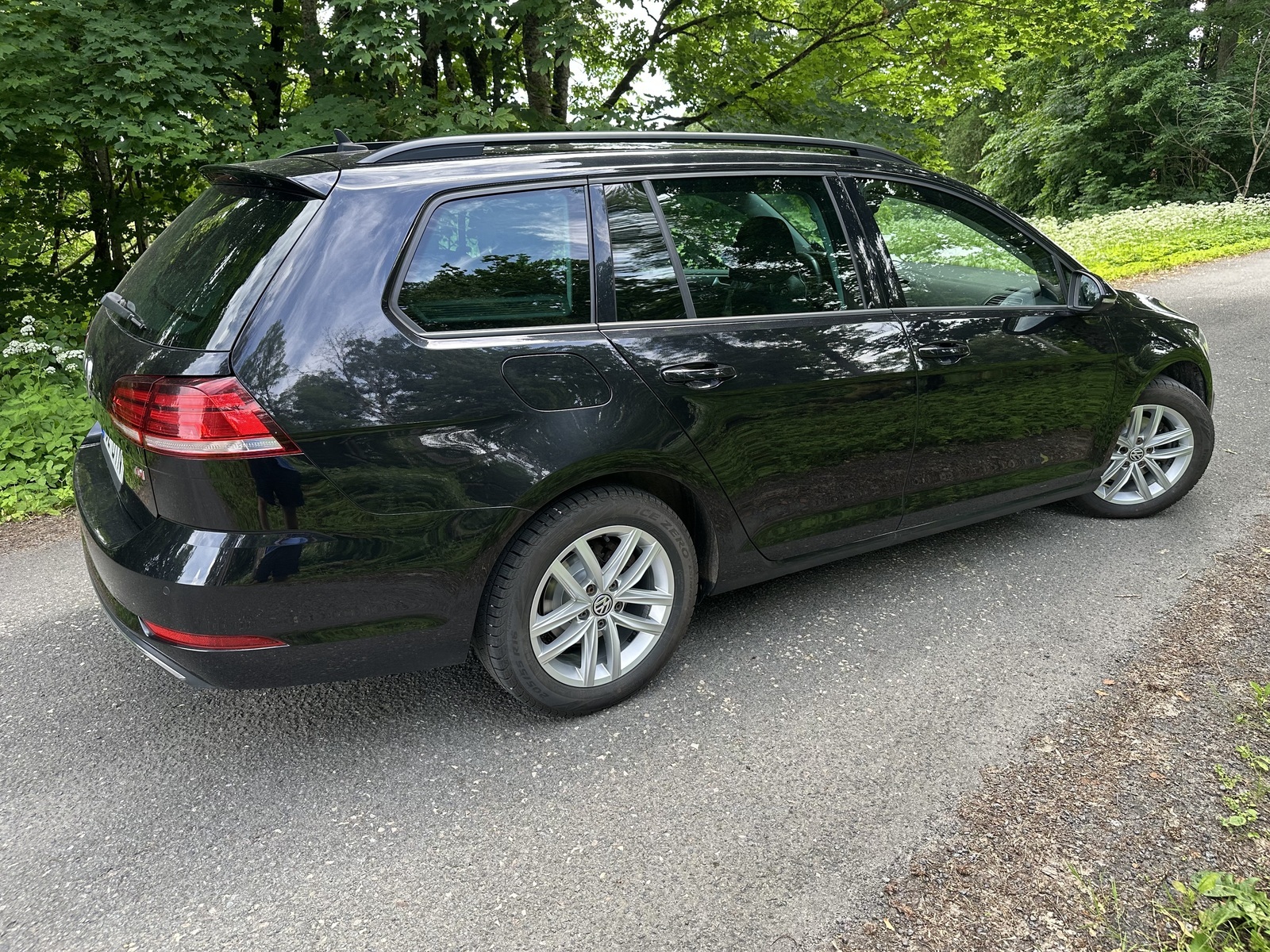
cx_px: 635
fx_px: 881
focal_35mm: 24
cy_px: 476
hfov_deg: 71.6
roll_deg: +0.5
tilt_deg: -18.3
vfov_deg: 56.8
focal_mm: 6.86
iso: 80
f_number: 1.78
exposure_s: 1/307
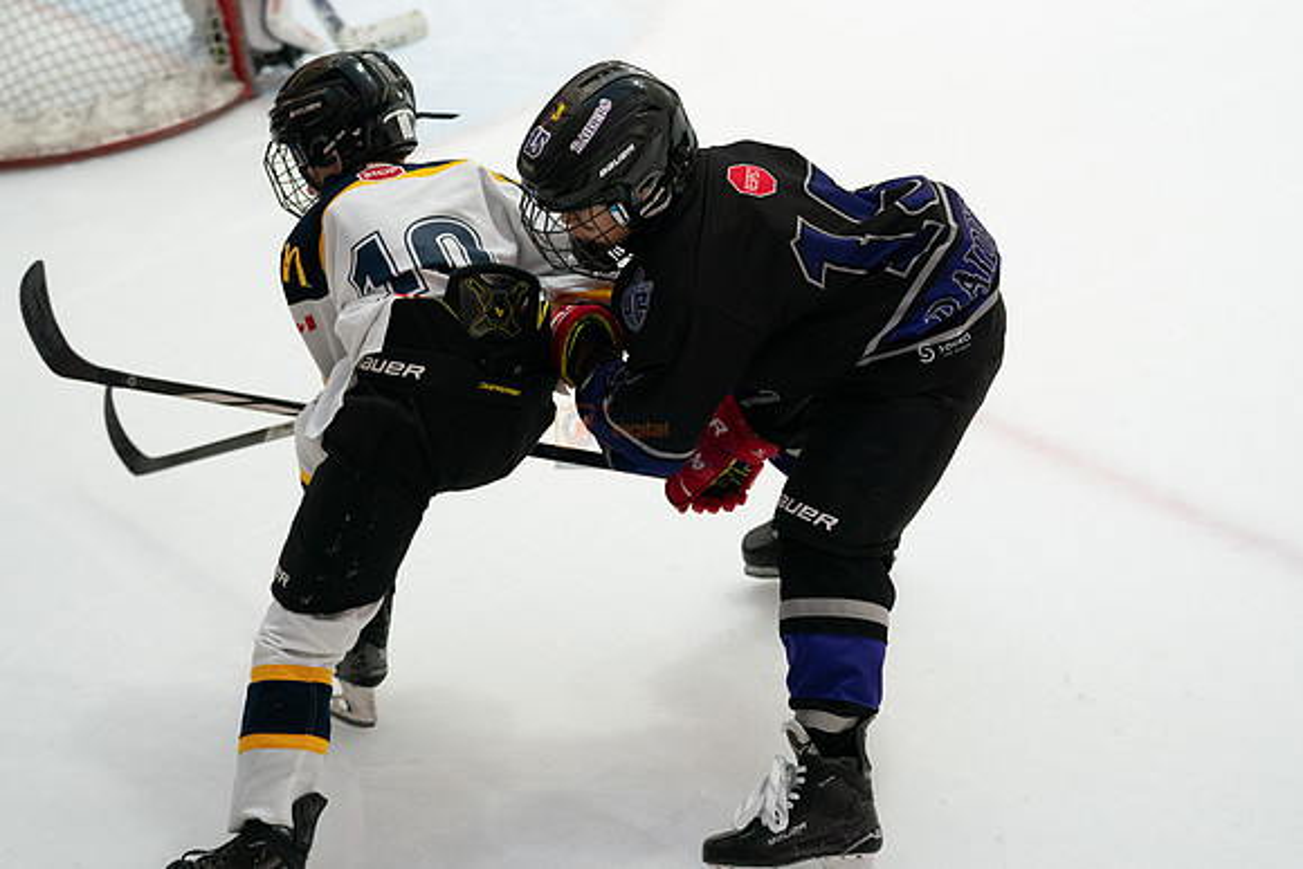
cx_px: 652
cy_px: 286
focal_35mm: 72
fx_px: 2621
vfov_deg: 18.8
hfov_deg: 27.9
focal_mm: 54
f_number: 2.8
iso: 2000
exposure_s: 1/800
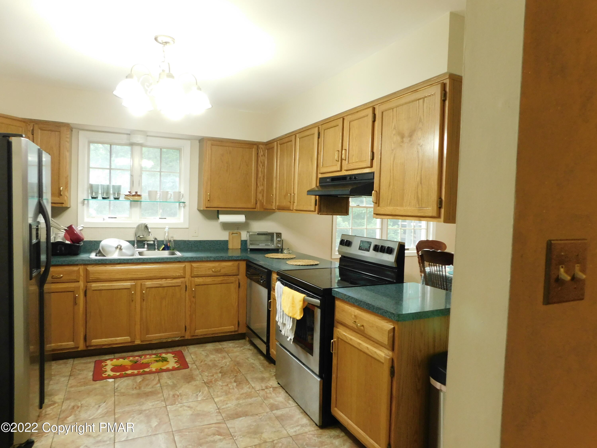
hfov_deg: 73.9
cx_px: 298
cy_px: 224
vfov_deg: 58.9
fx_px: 397
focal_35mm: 23
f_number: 3
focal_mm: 4
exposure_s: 1/25
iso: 400
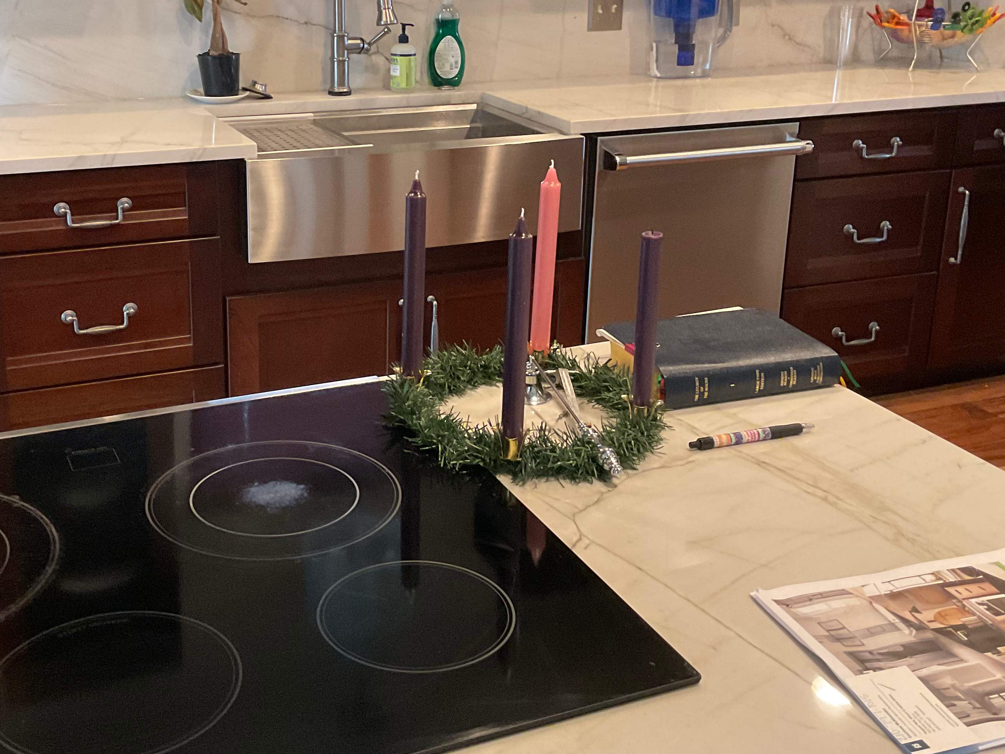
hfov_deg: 41.1
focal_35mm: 46
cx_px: 428
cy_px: 235
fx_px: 1335
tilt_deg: -16.3
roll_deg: -1.0
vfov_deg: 31.2
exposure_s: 1/40
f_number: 1.8
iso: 250
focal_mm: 3
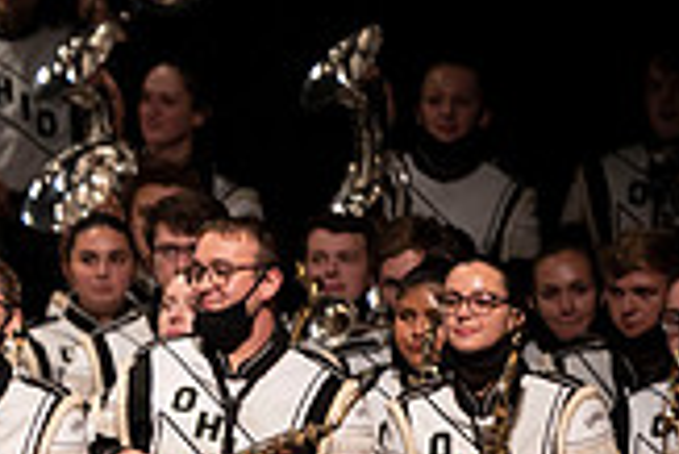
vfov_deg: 1.9
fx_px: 13422
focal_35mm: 711
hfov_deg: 2.9
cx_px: -475
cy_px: 221
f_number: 2.8
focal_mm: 200
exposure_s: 1/500
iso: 2500
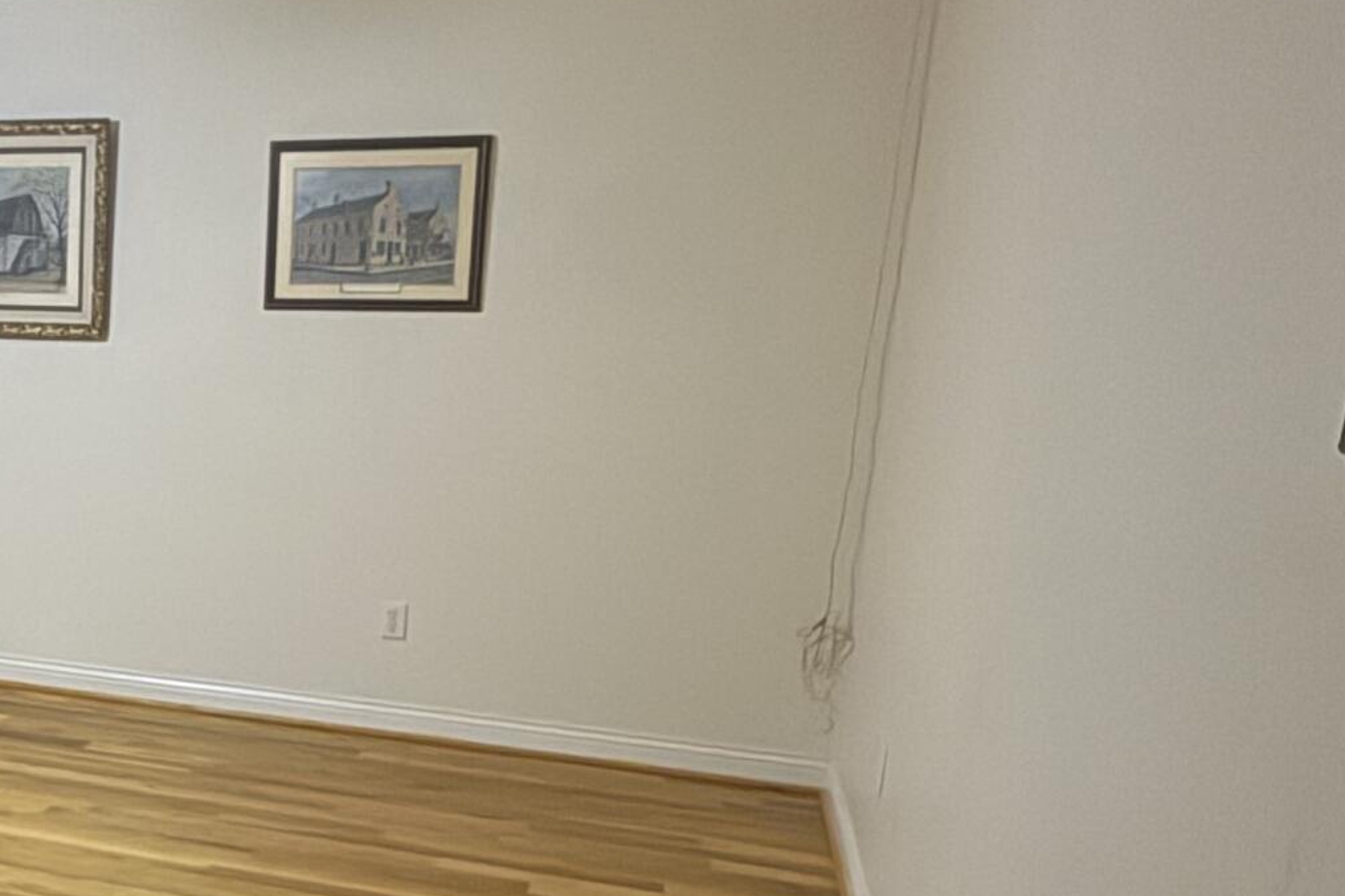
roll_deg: -1.3
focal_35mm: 43
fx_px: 1606
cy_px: 625
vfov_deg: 30.8
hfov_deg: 39.7
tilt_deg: -11.3
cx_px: -13
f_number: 2.2
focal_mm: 2.22
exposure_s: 1/60
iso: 1000
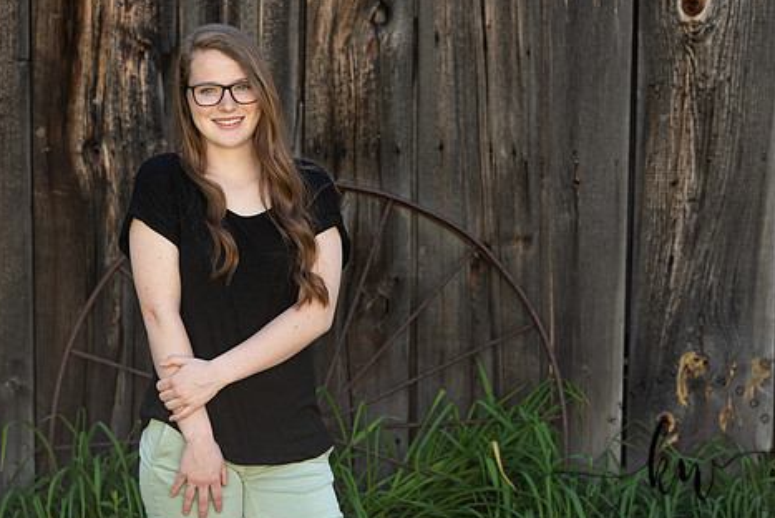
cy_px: 248
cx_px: 357
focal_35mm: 148
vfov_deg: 9.3
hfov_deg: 13.9
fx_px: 3188
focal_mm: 116
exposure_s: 1/200
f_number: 5.6
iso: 400
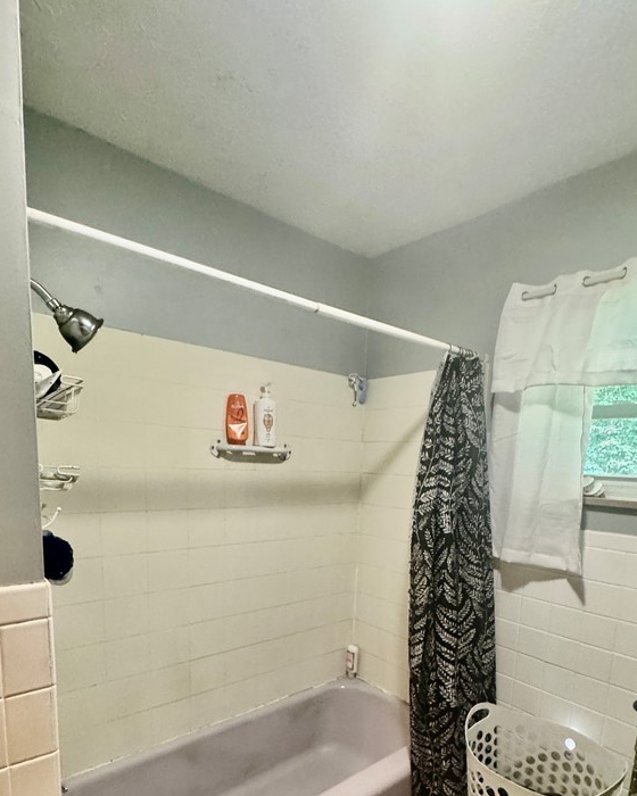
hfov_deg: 67.9
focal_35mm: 20
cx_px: 350
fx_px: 471
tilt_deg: -8.1
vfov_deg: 77.6
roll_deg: -2.8
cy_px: 534
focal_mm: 2.22
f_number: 2.2
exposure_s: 1/60
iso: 800
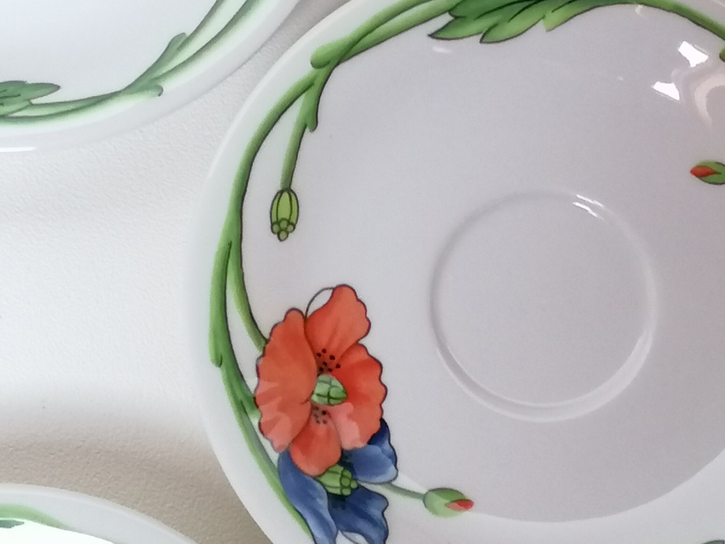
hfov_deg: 18.9
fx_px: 2178
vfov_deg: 14.2
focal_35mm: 104
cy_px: 117
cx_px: 453
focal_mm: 4.75
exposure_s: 1/24
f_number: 1.8
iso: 320
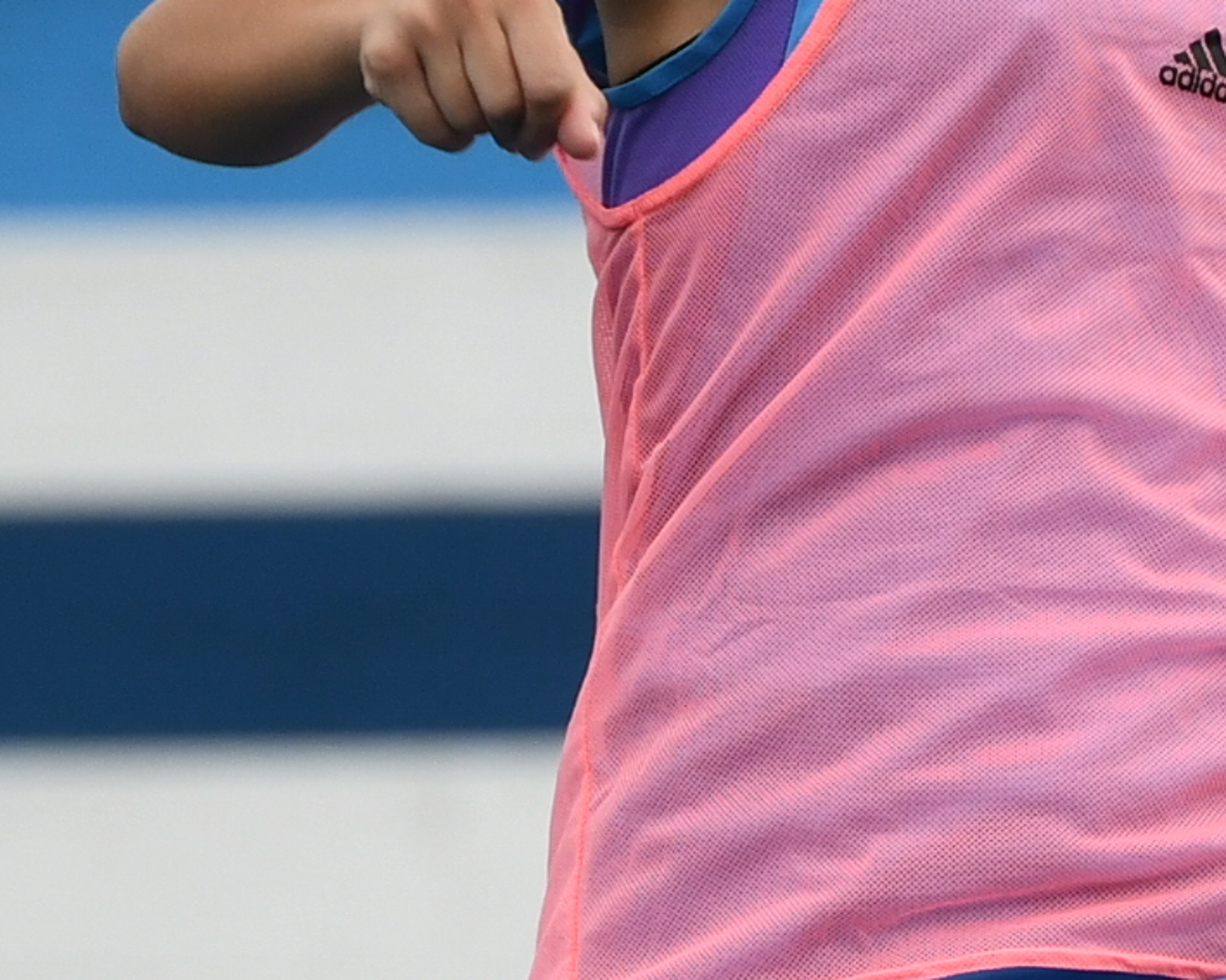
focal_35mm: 1658
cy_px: 1187
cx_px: 1700
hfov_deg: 1.2
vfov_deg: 0.9
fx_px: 60152
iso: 400
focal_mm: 200
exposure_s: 1/500
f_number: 4.5
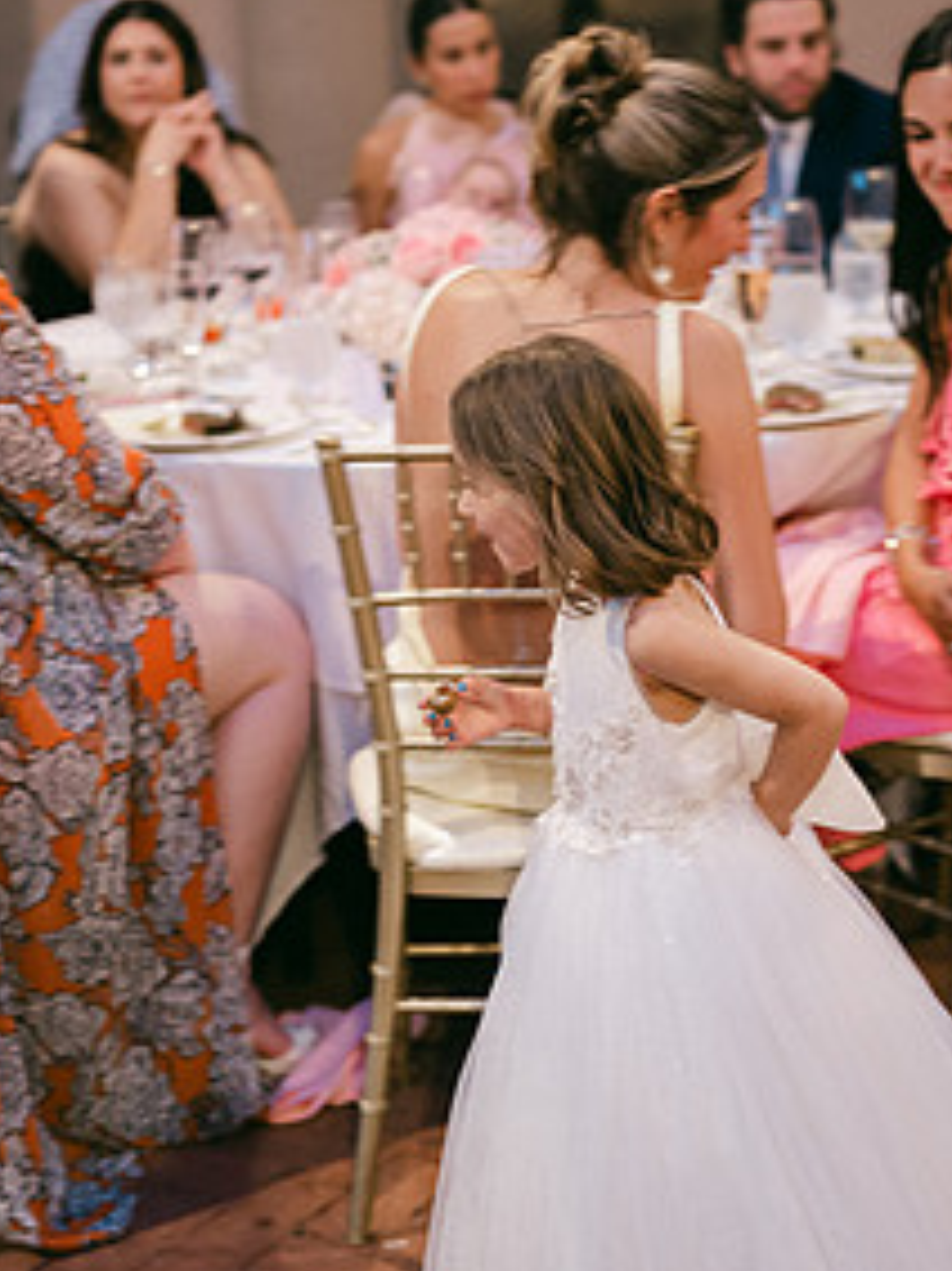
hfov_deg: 21.3
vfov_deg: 28.2
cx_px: 530
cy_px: 662
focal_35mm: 69
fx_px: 2532
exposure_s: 1/125
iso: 640
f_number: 1.2
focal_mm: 35
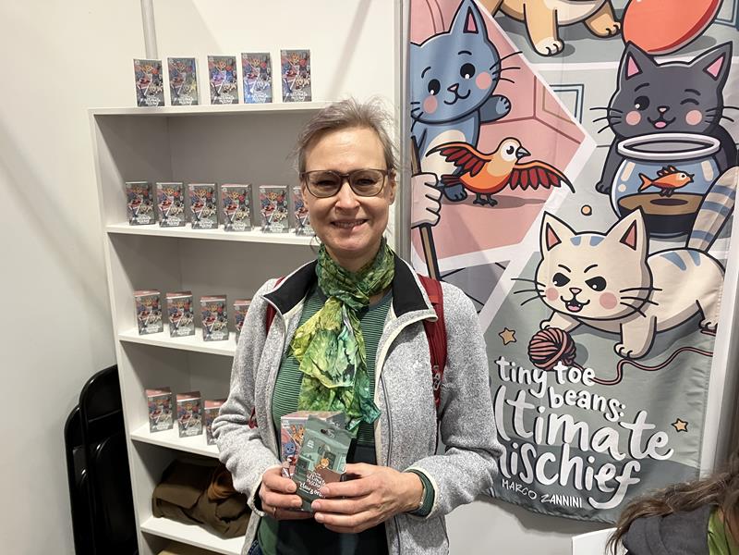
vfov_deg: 49.7
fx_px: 598
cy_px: 278
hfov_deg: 63.4
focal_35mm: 28
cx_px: 370
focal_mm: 3.99
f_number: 1.8
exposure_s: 1/60
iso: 125
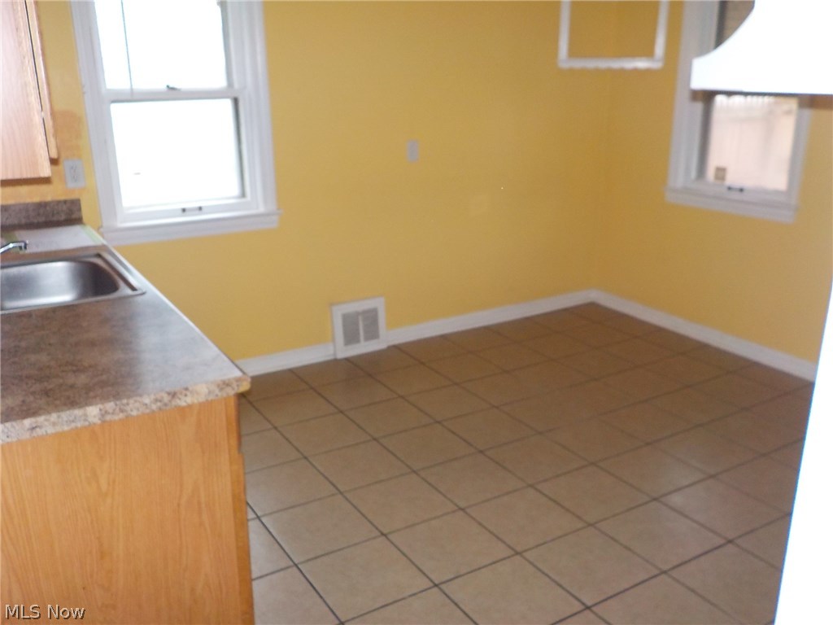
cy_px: 312
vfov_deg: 46.8
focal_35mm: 30
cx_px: 416
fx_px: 722
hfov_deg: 60.0
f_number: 3.3
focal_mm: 4.1
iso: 200
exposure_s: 1/30
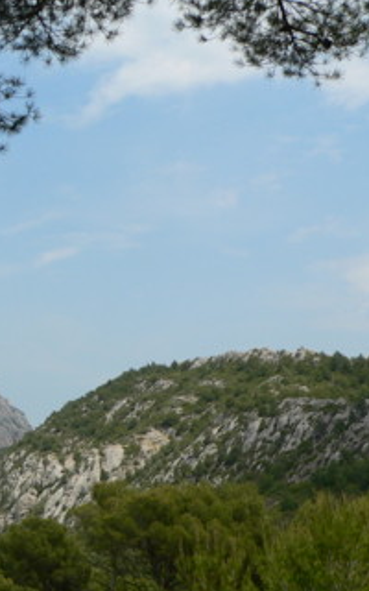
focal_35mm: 89
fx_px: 1432
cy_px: 416
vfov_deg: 23.1
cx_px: -96
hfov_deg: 14.2
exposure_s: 1/500
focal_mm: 7
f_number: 5.2
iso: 80
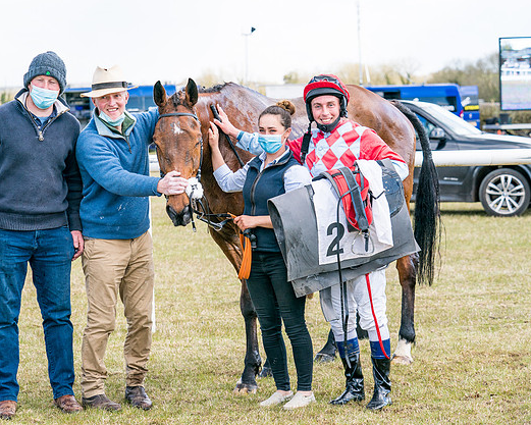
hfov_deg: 17.9
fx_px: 1682
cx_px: 191
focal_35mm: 107
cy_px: 222
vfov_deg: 14.4
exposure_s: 1/1000
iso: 400
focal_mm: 83
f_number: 5
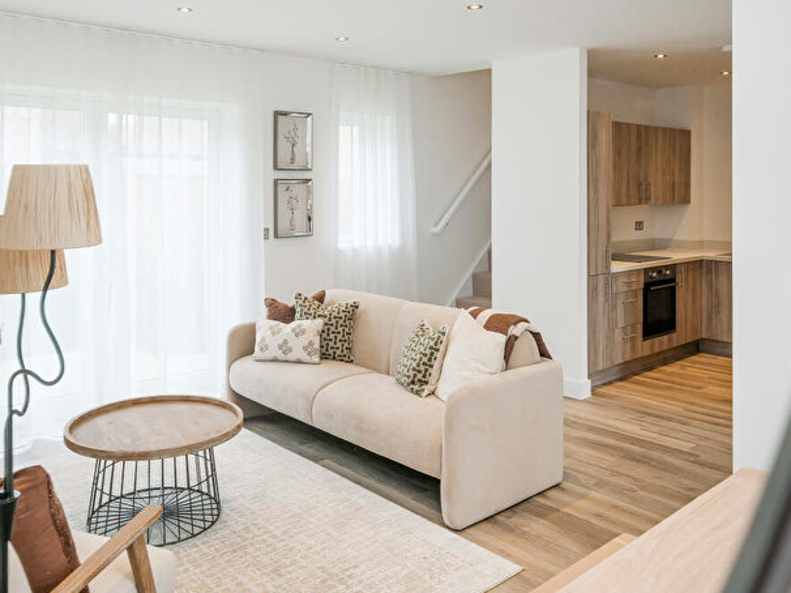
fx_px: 685
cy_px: 302
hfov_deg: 59.8
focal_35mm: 30
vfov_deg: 46.8
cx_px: 343
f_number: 8
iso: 640
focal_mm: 18.2
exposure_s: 1/40
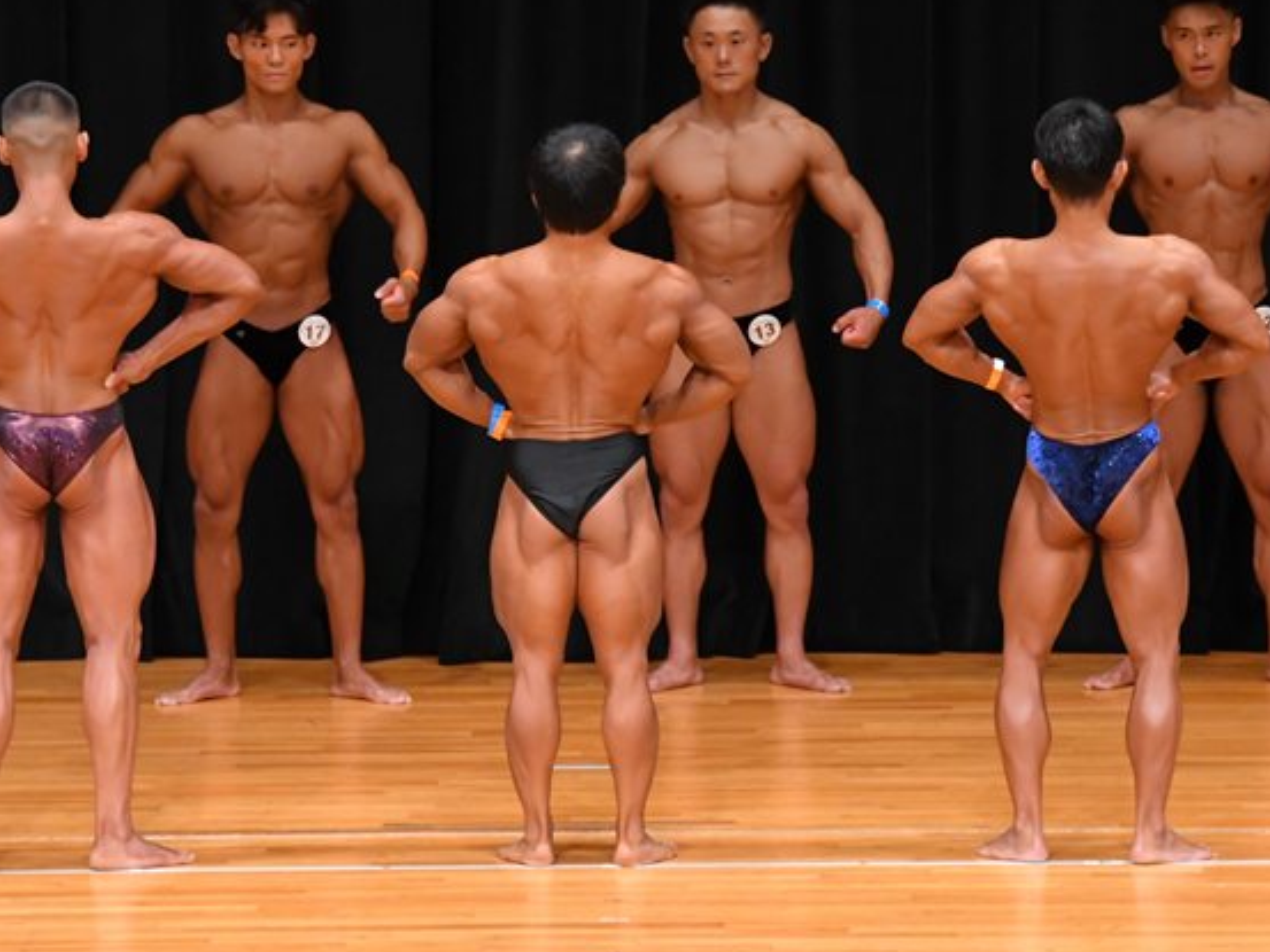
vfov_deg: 4.9
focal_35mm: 303
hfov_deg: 6.5
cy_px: 415
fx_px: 11119
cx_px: 594
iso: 4000
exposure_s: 1/400
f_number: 5.6
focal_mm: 150
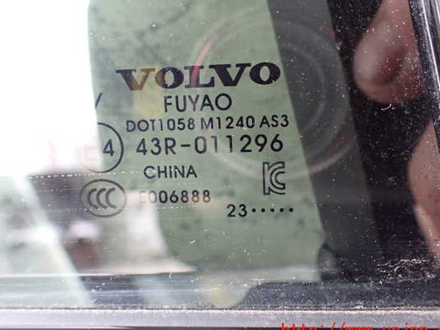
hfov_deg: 53.9
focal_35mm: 34
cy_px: 155
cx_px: 220
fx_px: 432
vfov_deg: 41.8
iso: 640
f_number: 2.3
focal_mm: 5.4
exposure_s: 1/125
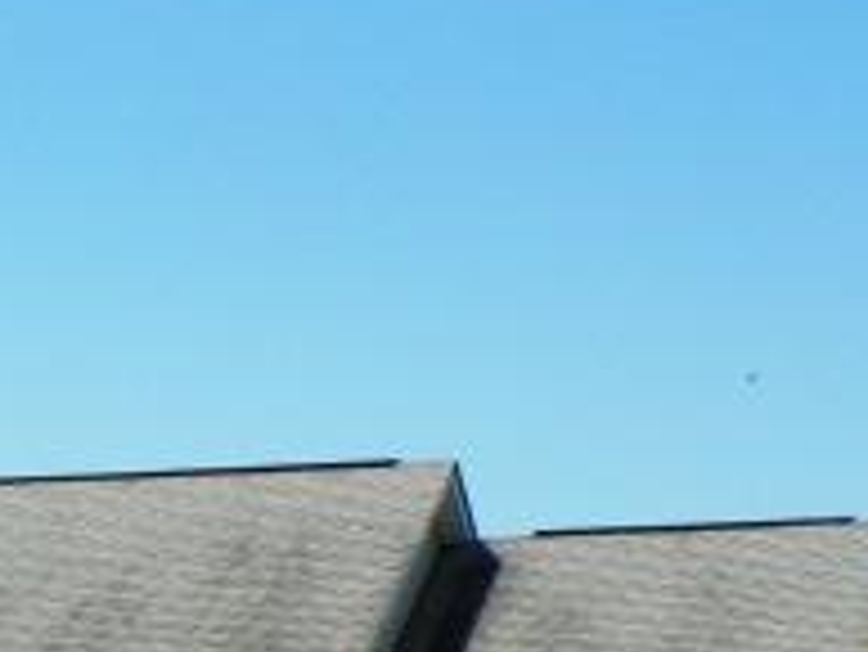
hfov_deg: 10.5
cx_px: -157
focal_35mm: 186
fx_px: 4667
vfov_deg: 7.9
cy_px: 917
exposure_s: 1/400
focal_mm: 11
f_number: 5
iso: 64
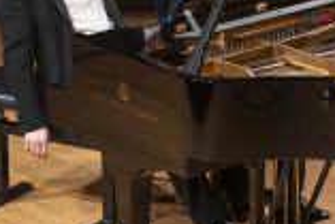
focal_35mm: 433
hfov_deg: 4.8
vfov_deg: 3.2
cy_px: 44
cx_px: 312
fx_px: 4033
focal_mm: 170
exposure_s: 1/160
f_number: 3.5
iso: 1600
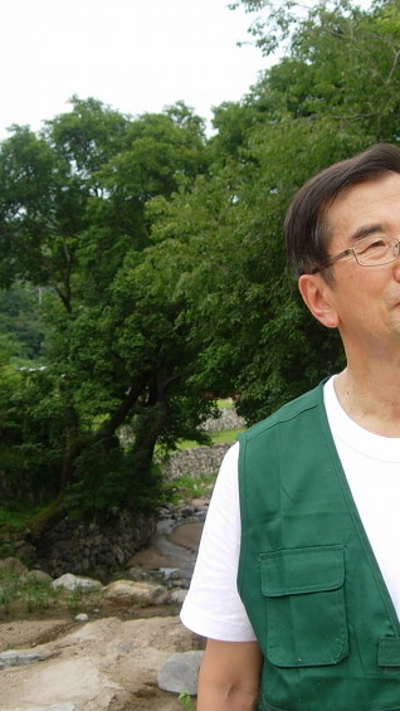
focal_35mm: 56
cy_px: 358
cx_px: 267
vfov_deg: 37.2
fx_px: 1055
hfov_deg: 21.4
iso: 64
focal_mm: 7.8
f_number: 2.8
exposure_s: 1/249
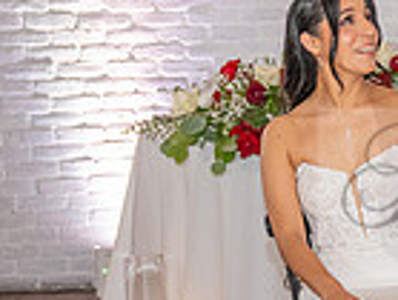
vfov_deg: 8.9
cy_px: 176
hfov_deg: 11.3
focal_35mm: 168
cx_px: 567
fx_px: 1937
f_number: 3.5
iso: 2000
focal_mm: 42
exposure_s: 1/200
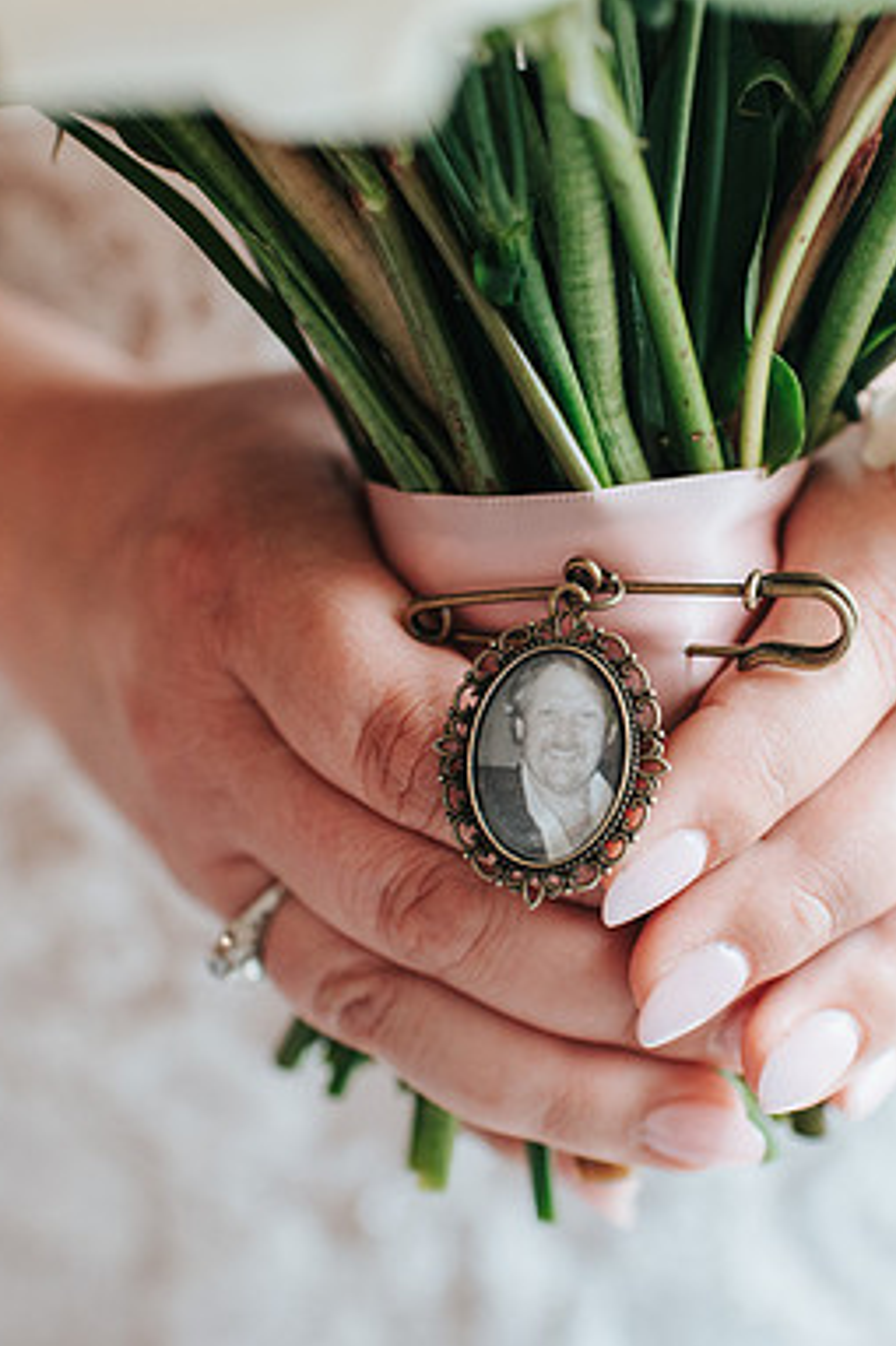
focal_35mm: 53
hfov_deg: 25.4
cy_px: 677
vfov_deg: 37.5
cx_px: 601
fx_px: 1980
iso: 720
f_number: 3.2
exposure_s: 1/200
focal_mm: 35
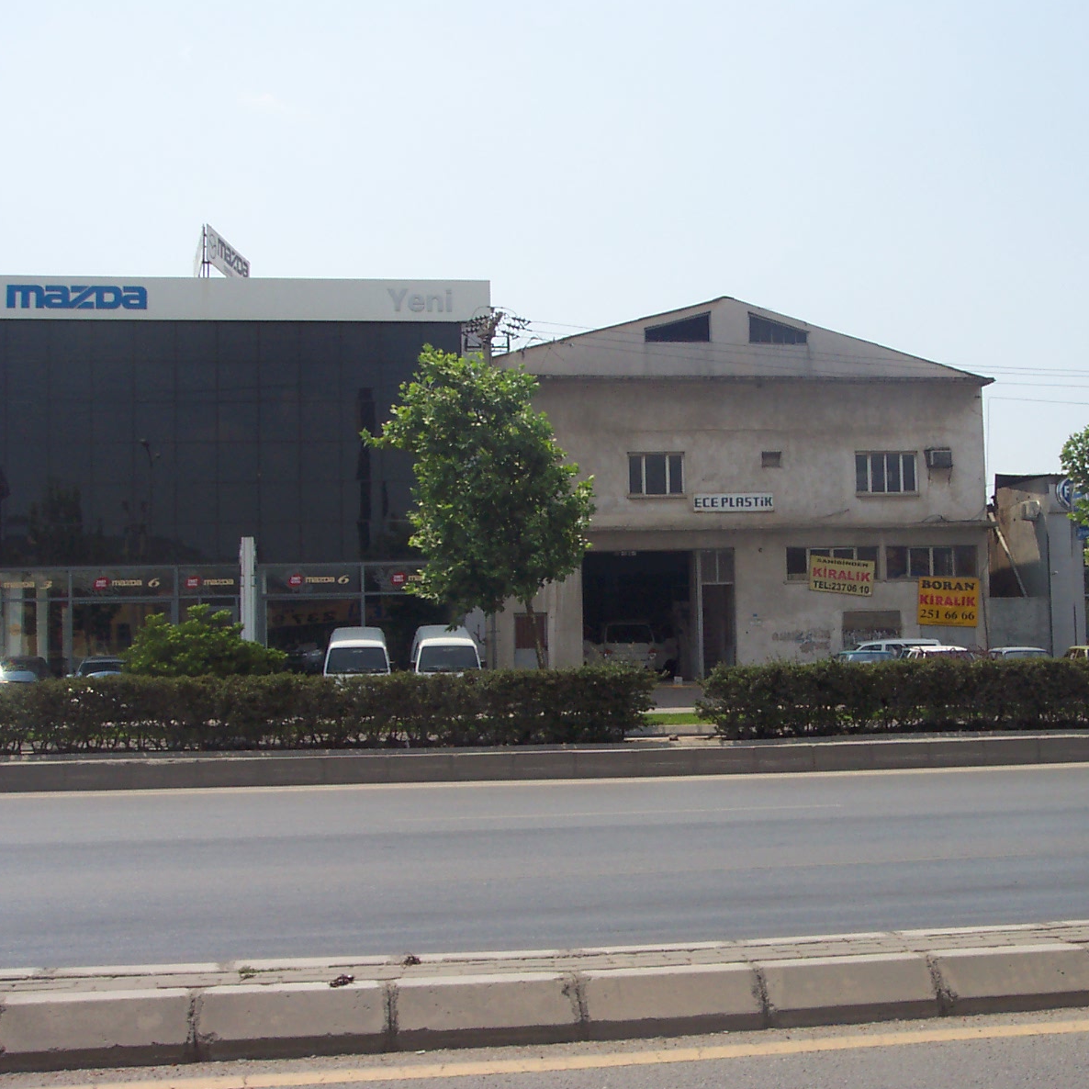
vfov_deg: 34.7
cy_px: 547
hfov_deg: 34.3
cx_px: 740
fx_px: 1744
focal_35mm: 49
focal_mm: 8
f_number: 4.8
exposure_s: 1/1000
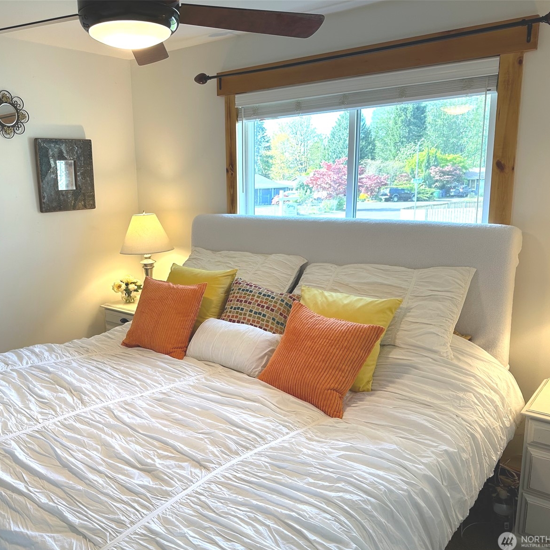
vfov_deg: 55.6
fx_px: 521
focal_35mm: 29
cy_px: 282
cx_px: 214
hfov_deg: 55.1
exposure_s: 1/120
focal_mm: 6.86
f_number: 1.78
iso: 100
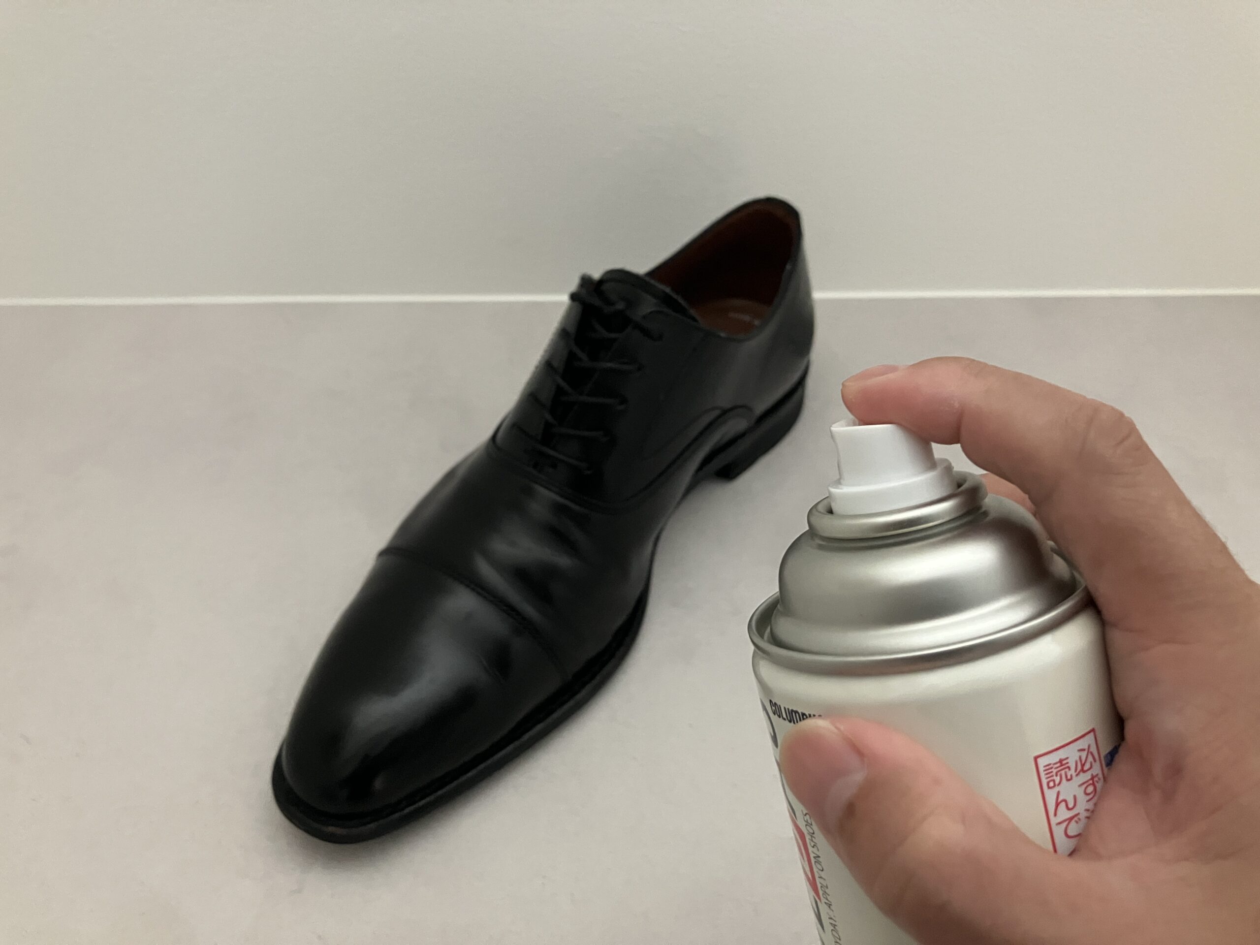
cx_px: 630
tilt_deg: -44.1
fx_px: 1019
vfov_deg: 49.7
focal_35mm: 28
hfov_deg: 63.4
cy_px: 472
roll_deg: -2.3
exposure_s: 1/37
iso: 400
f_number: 1.8
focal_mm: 3.99
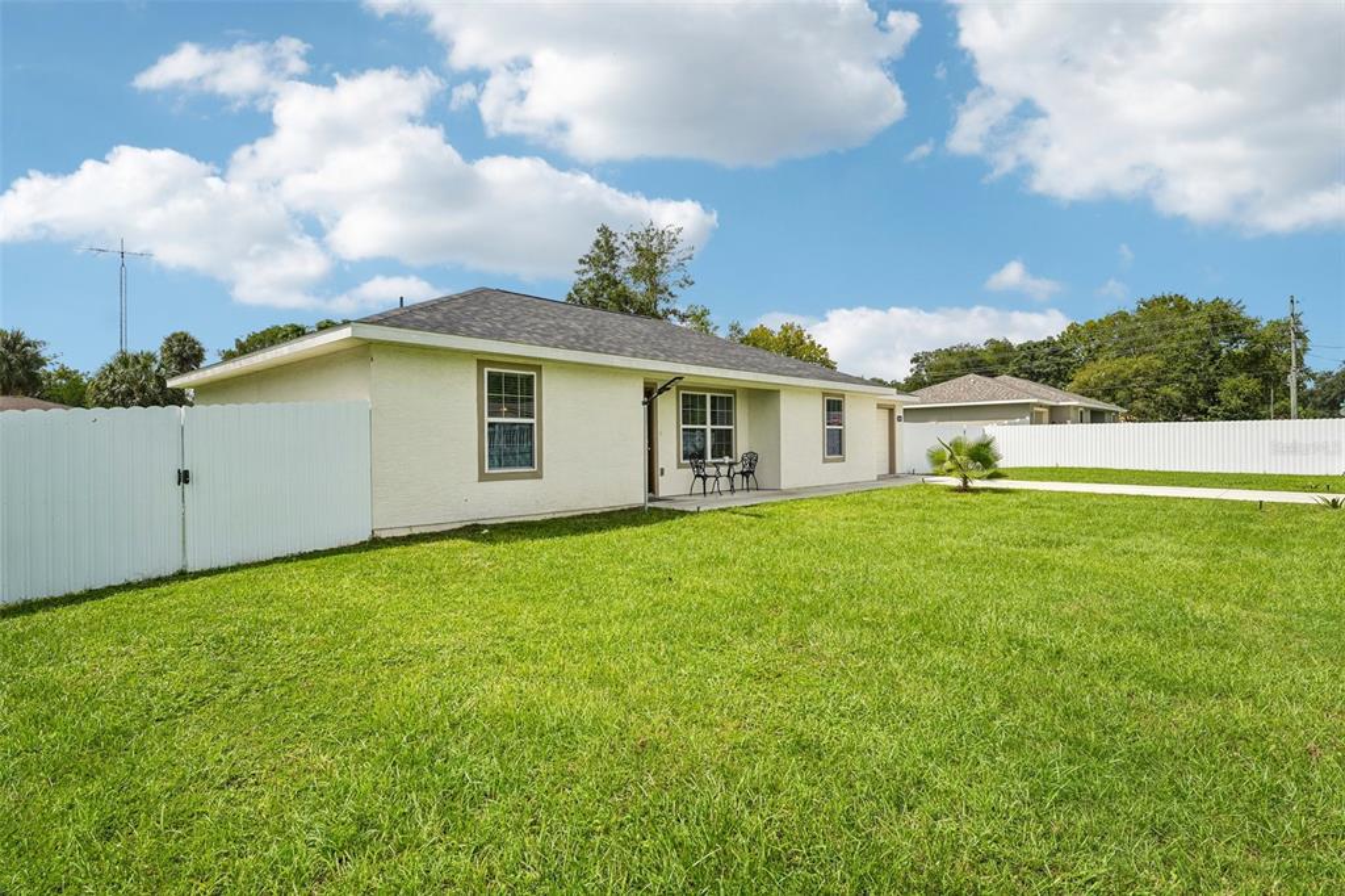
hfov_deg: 91.0
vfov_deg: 68.2
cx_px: 672
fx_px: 661
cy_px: 448
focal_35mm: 18
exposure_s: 1/640
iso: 400
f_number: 10
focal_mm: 17.7
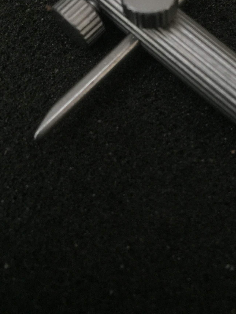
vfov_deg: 41.9
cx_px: 161
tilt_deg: -72.5
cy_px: 131
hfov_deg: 31.9
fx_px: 409
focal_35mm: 45
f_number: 2.2
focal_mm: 4.15
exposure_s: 1/10
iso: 125
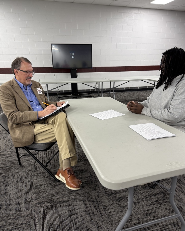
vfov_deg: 66.0
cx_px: 95
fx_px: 178
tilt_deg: -15.7
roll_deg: +0.1
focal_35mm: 26
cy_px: 113
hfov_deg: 54.9
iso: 125
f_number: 1.78
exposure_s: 1/60
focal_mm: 6.76
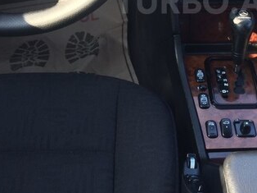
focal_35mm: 61
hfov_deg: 31.0
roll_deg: -4.0
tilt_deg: -35.5
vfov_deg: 23.1
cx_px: 200
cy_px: 1
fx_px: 453
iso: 40
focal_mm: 4.15
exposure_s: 1/50
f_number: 2.2
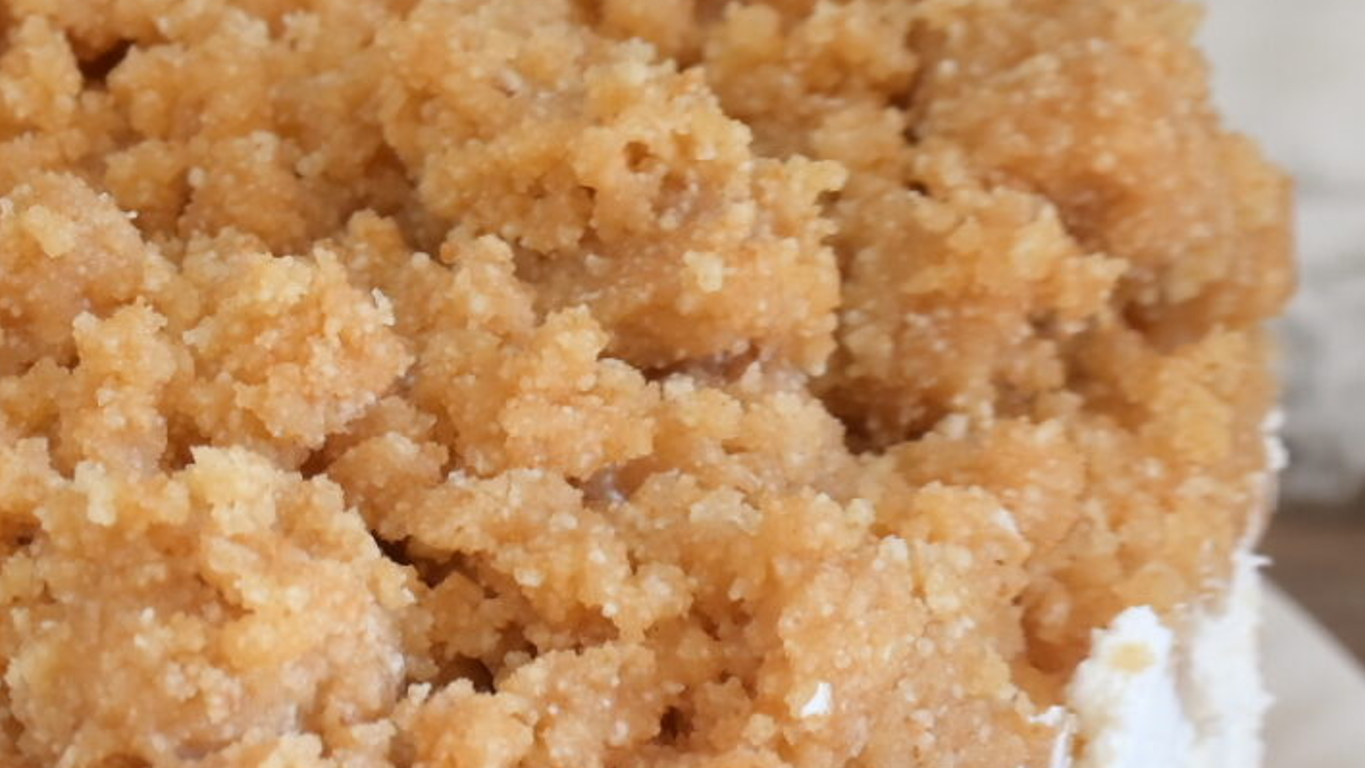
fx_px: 11909
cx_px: -757
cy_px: 568
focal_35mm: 329
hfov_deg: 6.5
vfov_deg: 3.7
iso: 200
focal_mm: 58
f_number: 10
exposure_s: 1/13
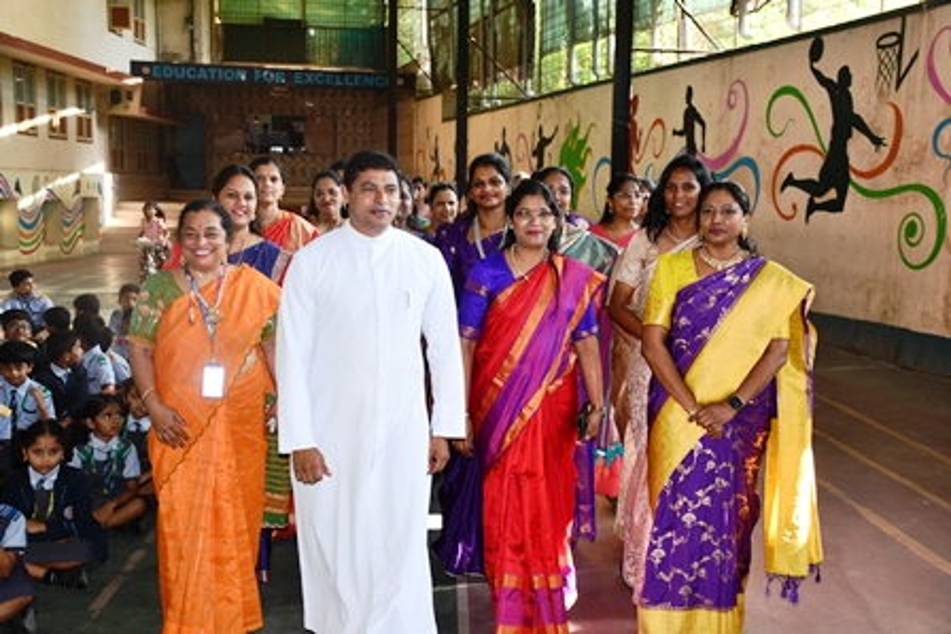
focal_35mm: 48
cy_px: 317
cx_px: 476
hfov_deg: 41.1
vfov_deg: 28.1
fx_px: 1268
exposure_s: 1/125
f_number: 4.5
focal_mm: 32
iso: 640
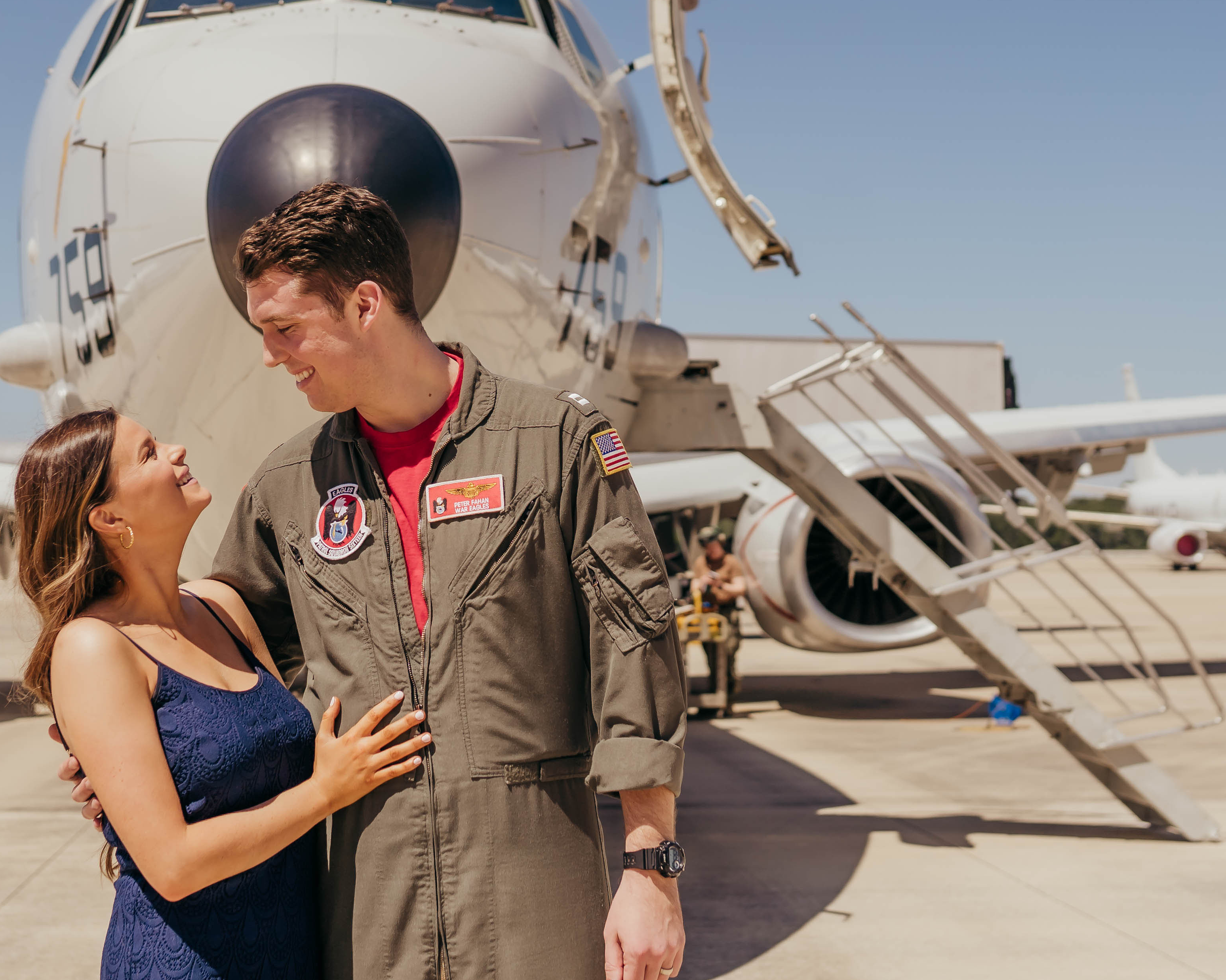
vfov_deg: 24.6
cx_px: 440
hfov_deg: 30.3
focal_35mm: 62
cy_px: 408
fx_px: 2250
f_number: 2.8
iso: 100
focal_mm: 35
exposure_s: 1/4000
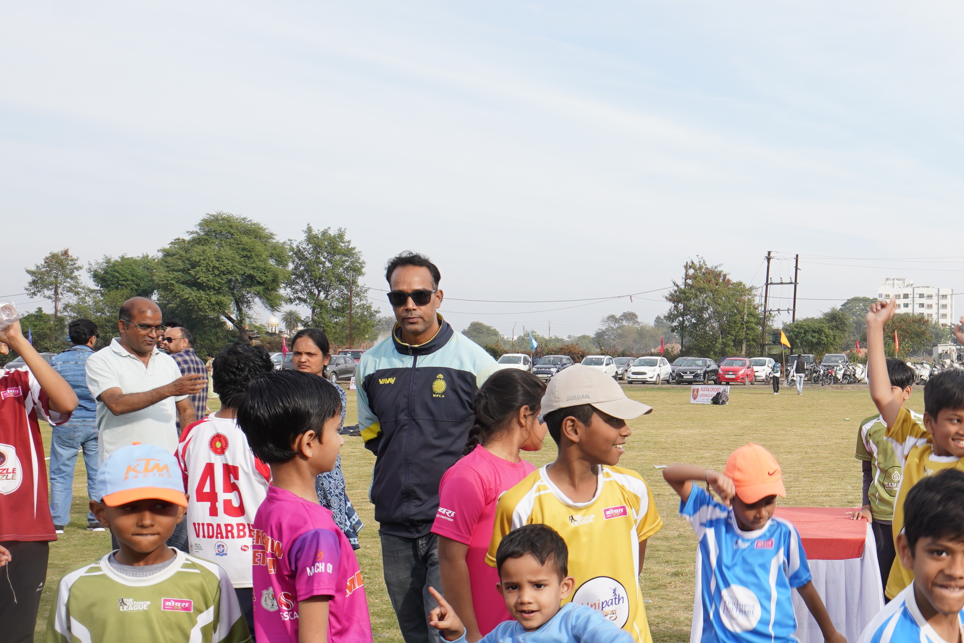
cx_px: 956
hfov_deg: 37.0
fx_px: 1286
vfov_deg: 27.9
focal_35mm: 48
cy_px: 427
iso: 100
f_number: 7.1
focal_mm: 16
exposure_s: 1/125
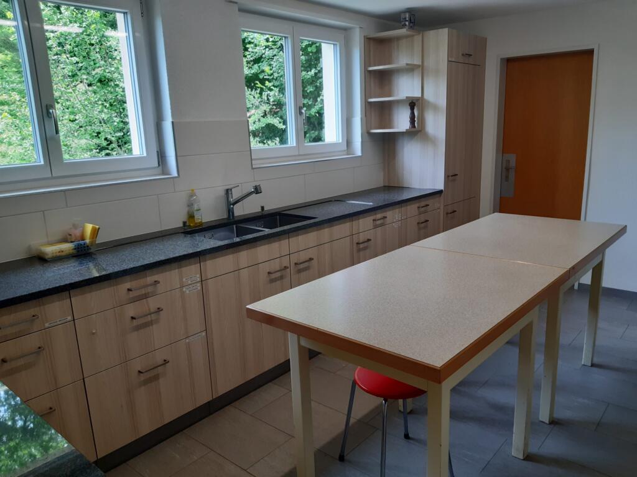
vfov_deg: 53.1
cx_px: 318
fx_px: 478
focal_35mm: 26
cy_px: 238
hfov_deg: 67.3
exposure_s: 1/100
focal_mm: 3.92
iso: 64
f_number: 1.7
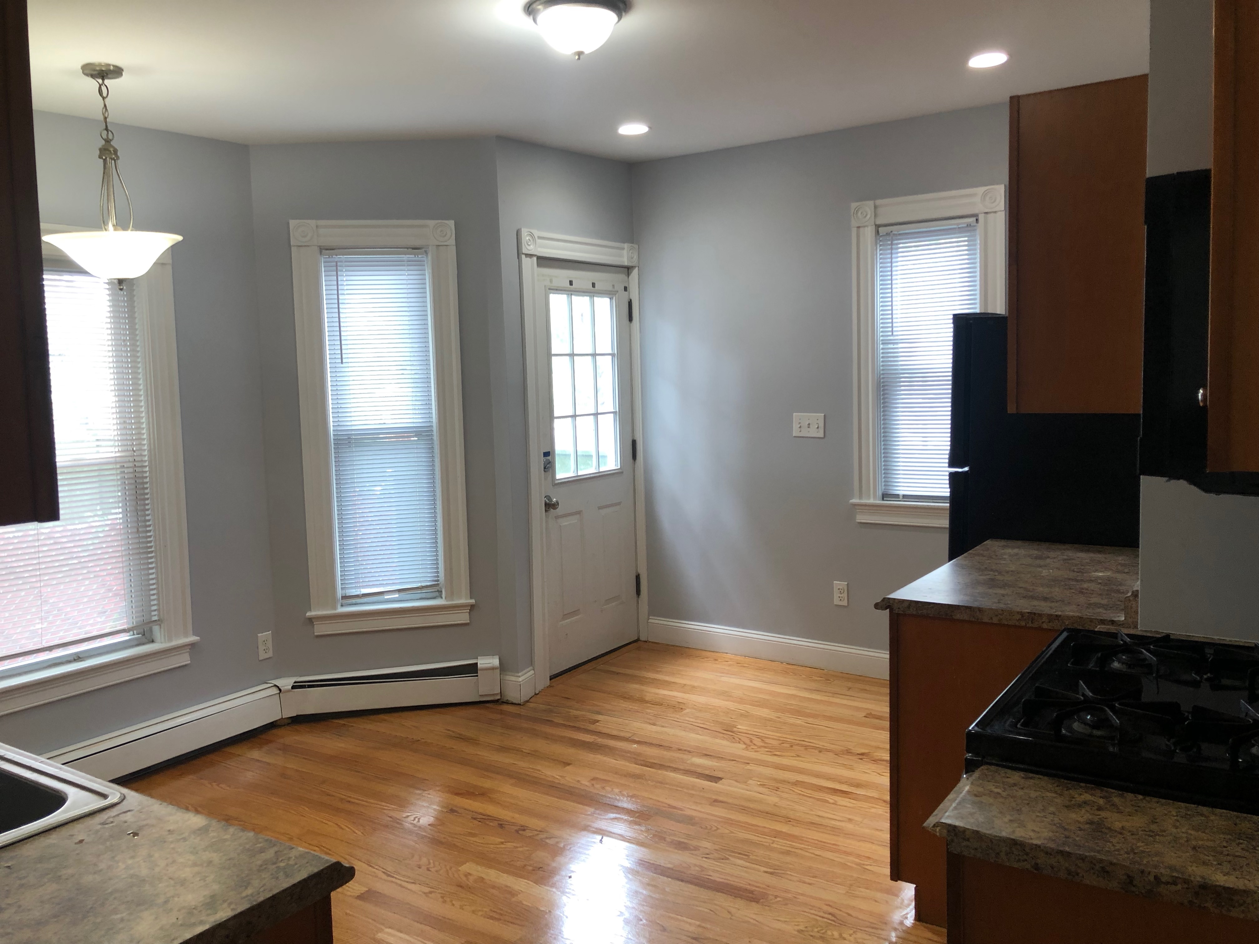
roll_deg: +1.9
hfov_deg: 63.4
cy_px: 472
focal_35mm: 28
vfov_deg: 49.7
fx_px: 1018
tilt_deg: -4.9
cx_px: 630
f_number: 1.8
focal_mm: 4
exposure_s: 1/24
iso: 32
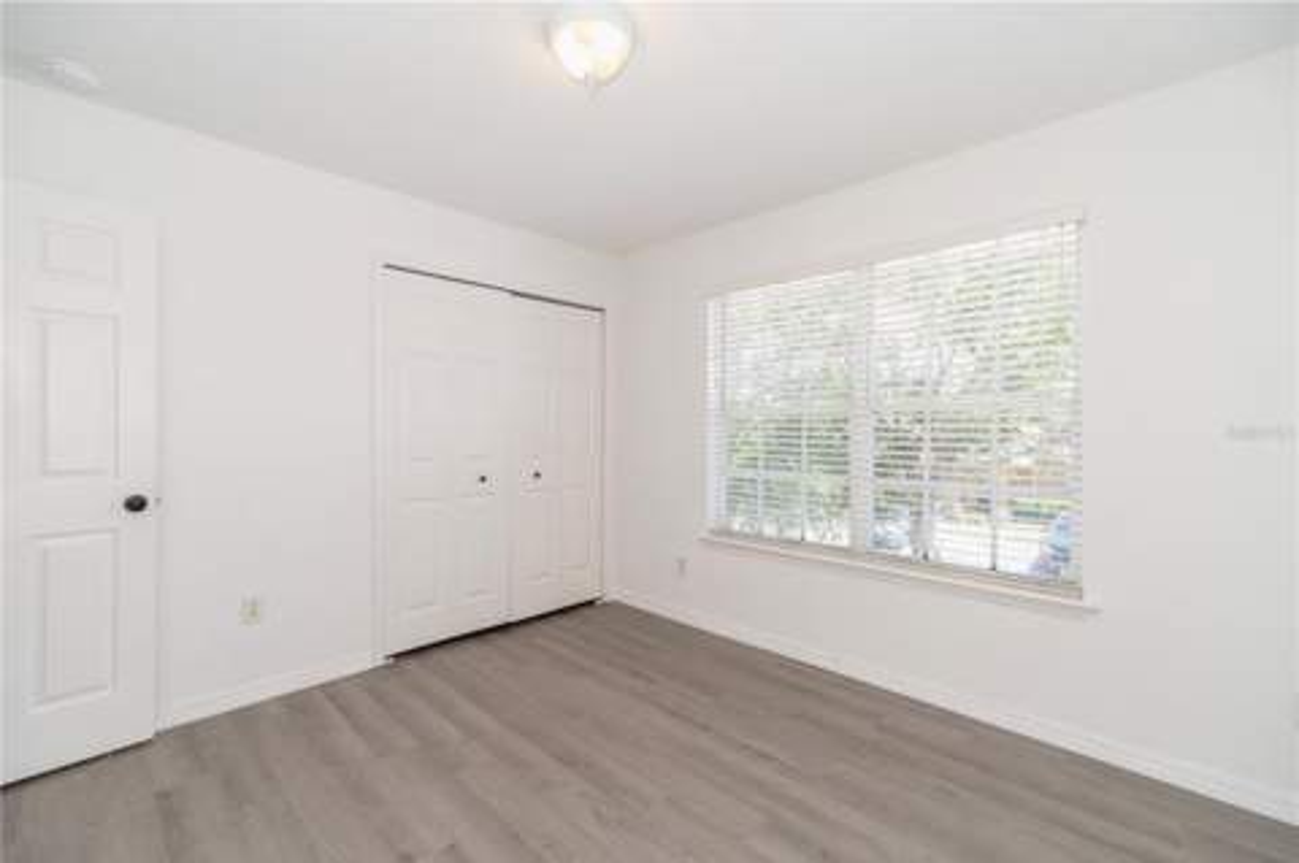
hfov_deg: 100.4
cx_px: 650
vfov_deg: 77.2
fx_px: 541
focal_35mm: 15
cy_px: 432
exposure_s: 1/40
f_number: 8
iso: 200
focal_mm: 15
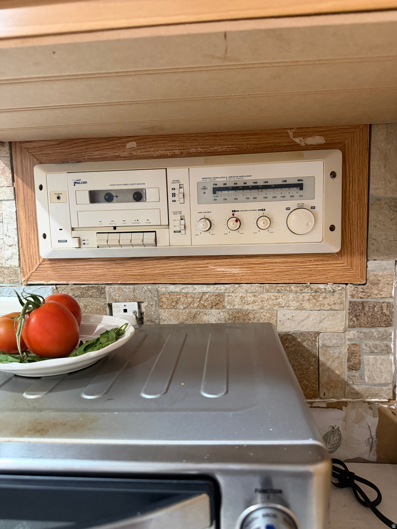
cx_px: 198
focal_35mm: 24
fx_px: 367
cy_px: 264
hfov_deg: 56.8
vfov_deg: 71.6
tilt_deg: -6.9
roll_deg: +1.2
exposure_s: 1/60
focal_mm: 6.76
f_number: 1.78
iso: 640
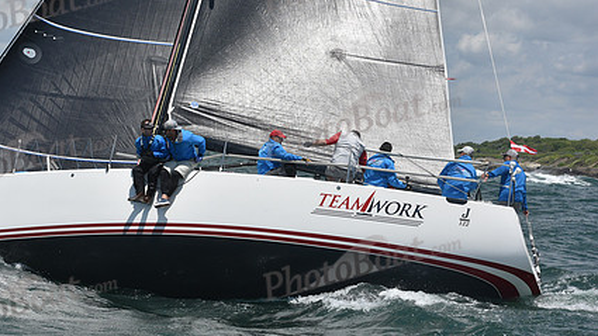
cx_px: 191
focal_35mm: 100
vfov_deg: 12.1
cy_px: 68
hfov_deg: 21.3
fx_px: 1586
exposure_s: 1/1250
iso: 250
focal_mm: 70
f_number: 9
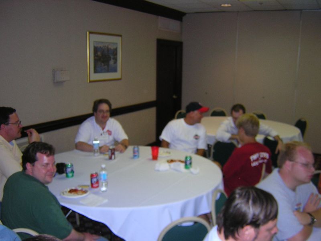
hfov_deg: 51.4
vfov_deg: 39.7
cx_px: 160
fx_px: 334
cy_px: 120
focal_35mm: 36
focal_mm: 4.7
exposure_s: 1/60.1
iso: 205
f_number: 2.6
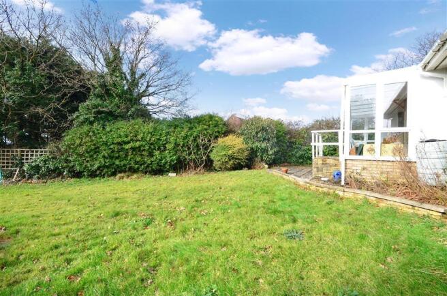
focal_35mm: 15
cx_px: 224
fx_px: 186
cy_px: 148
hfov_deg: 100.5
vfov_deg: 77.0
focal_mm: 10
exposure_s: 1/160
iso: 640
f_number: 13
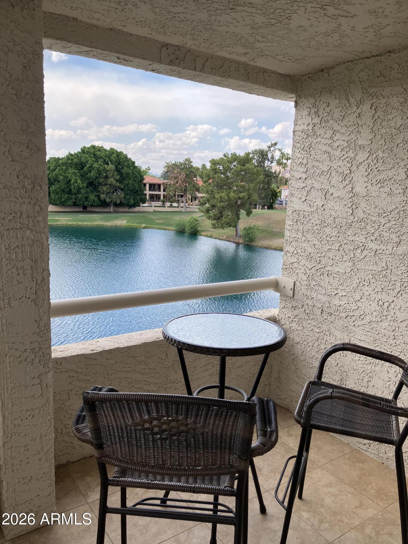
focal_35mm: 28
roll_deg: -0.6
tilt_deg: -12.0
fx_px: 440
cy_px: 272
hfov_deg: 49.7
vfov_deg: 63.4
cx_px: 204
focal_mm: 3.99
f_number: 1.8
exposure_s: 1/600
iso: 32
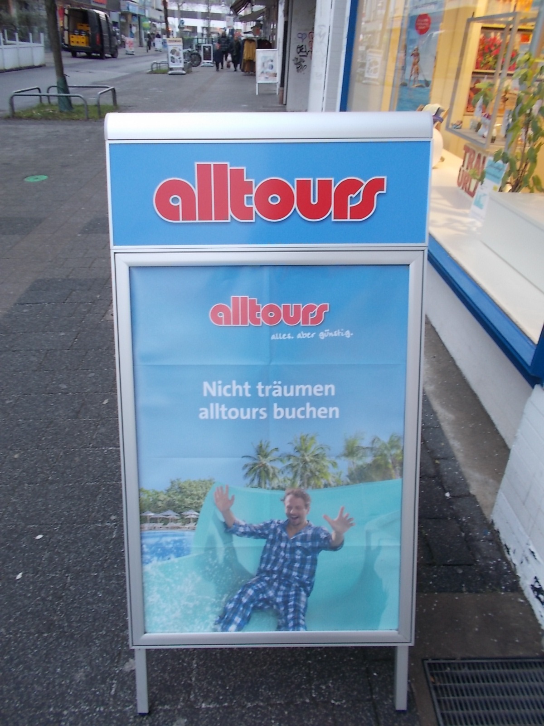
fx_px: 545
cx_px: 272
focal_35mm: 26
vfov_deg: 67.3
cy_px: 363
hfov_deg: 53.1
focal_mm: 4.6
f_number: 3.2
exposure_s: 1/25
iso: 100
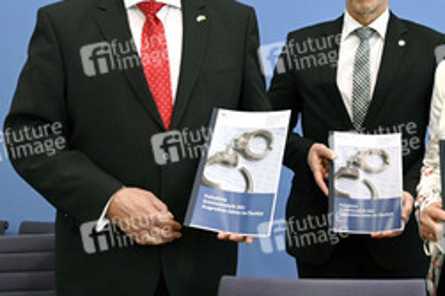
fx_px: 778
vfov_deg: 21.5
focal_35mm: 63
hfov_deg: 31.4
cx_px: 327
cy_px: 99
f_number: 6.3
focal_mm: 35
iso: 4000
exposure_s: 1/500
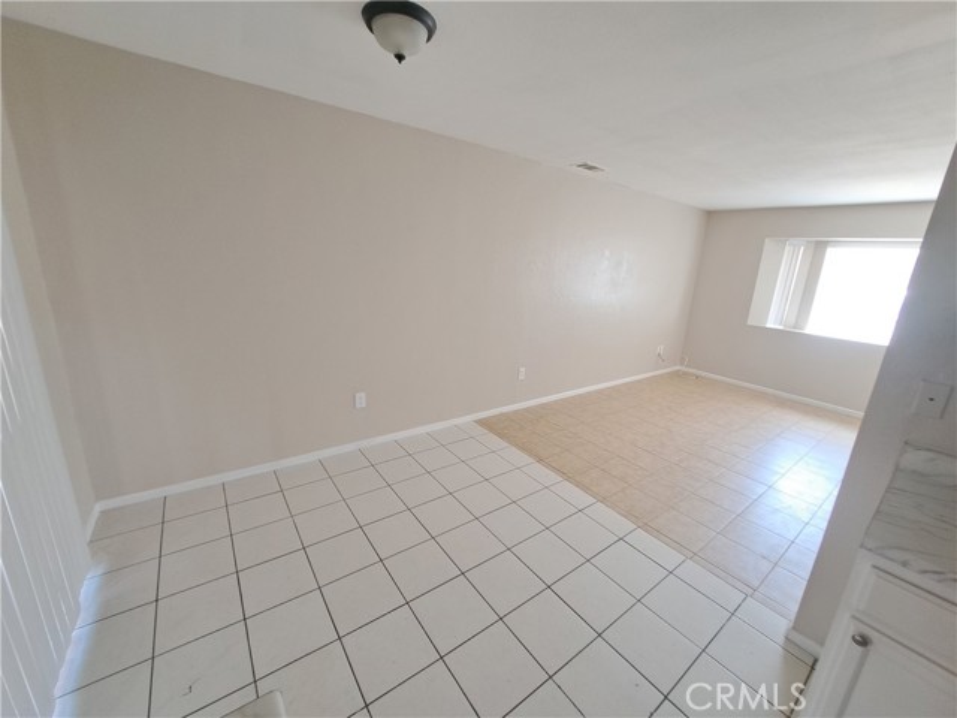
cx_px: 478
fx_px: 359
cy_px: 359
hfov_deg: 106.2
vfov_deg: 89.9
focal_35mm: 13
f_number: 2.2
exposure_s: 1/40
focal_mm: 1.74
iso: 64
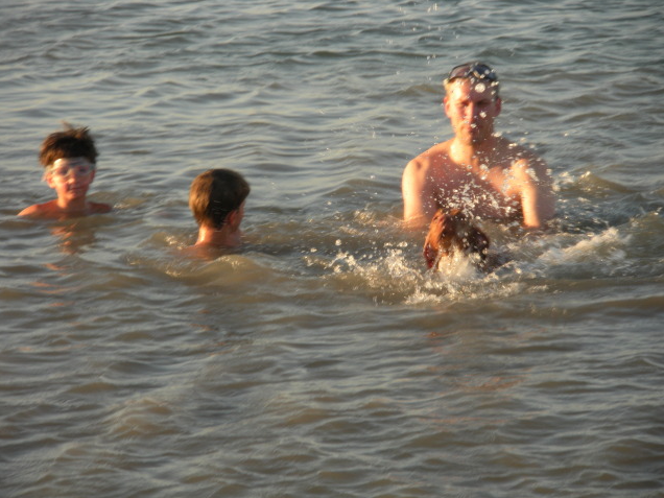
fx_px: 3472
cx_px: 331
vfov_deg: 8.2
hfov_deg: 10.9
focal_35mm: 181
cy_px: 248
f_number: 5.6
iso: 78
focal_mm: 31.5
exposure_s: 1/104
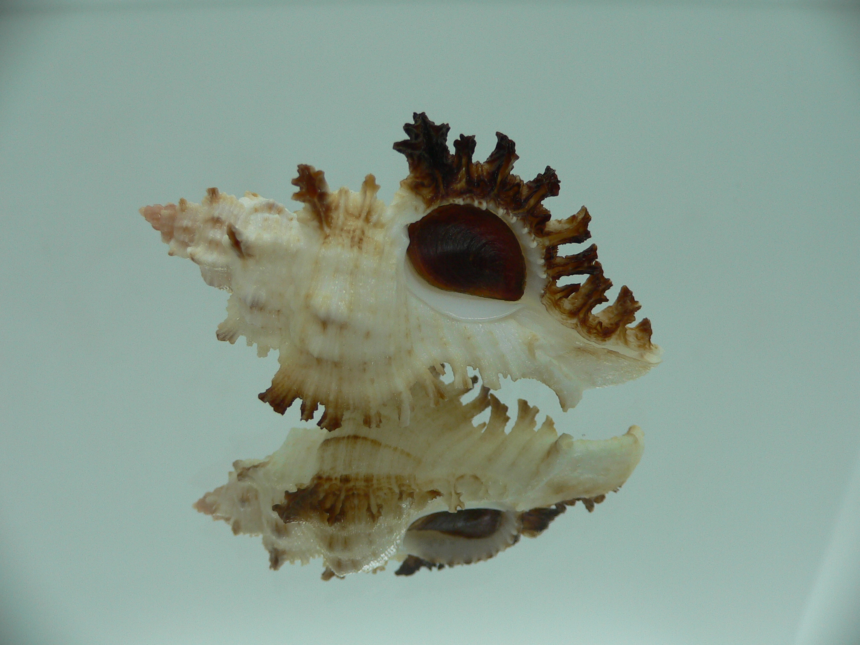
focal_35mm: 35
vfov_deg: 40.7
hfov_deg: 52.6
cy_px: 322
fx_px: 870
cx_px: 430
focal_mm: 4.6
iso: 80
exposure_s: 1/60
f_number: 2.8
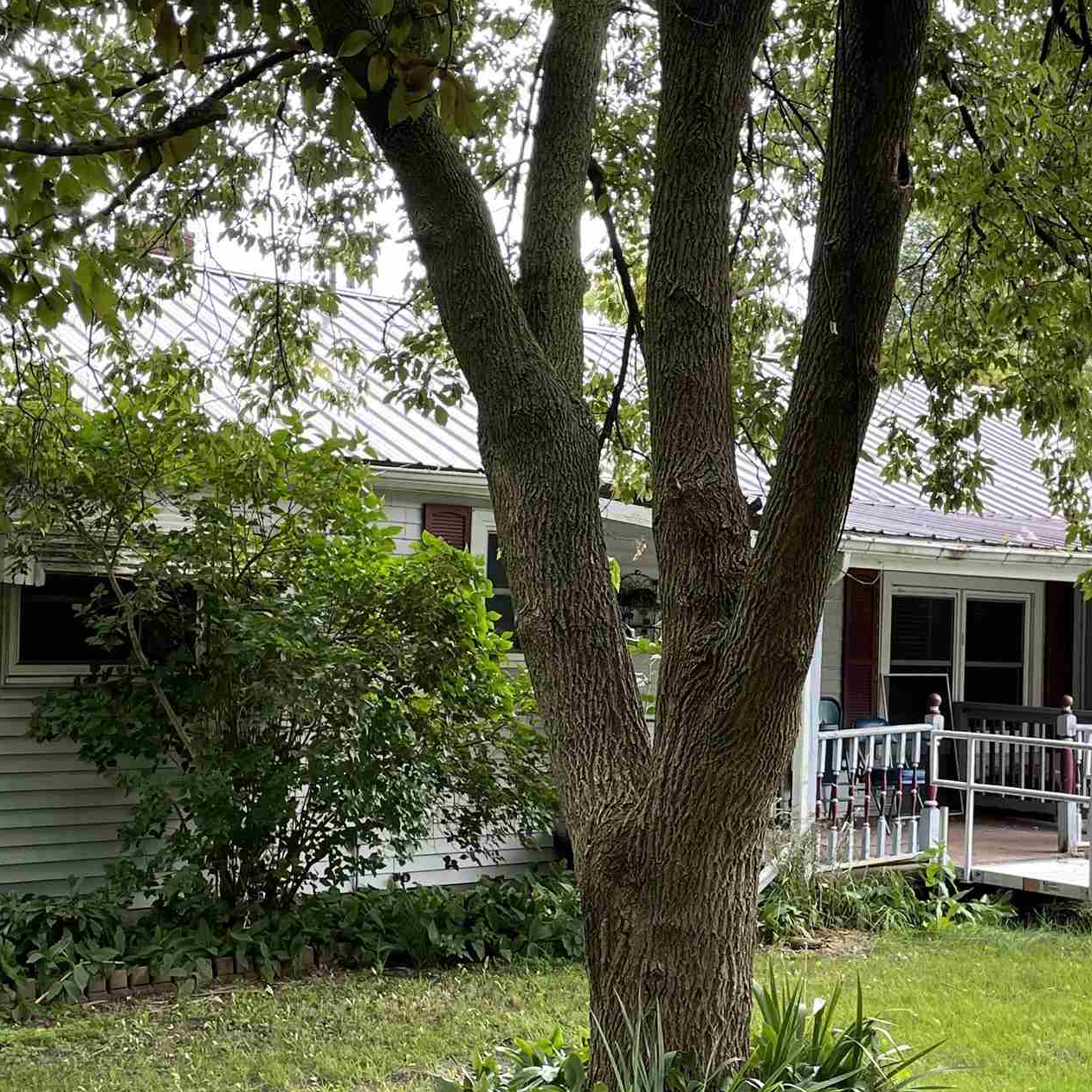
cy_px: 623
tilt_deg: +1.0
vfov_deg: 30.5
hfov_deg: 30.4
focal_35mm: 56
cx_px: 704
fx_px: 1999
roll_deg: -1.9
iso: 40
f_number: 1.6
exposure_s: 1/121
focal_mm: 4.2
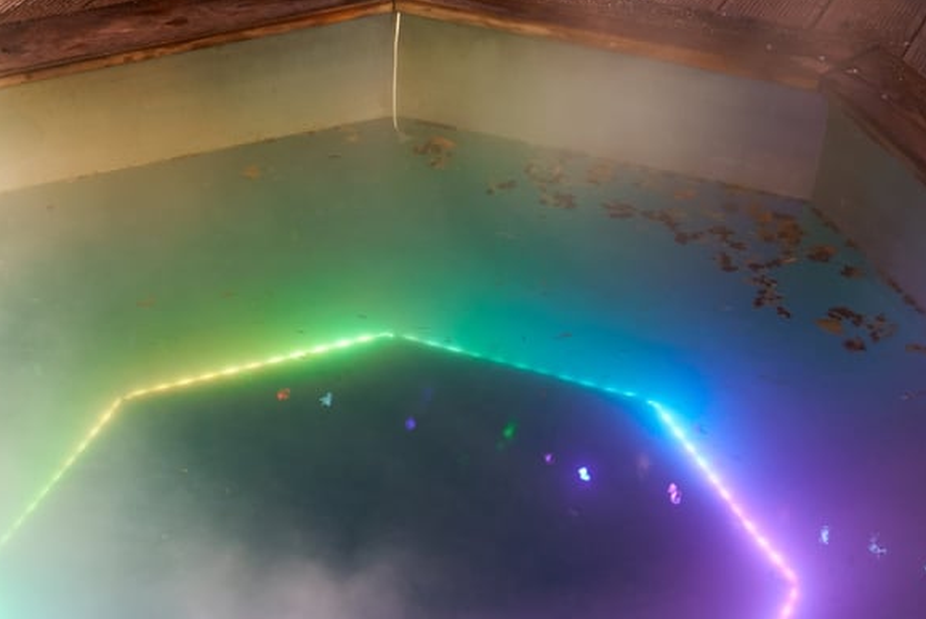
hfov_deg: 24.4
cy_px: 415
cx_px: 354
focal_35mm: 83
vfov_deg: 16.4
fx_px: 2136
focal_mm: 40
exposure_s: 1.3
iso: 500
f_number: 5
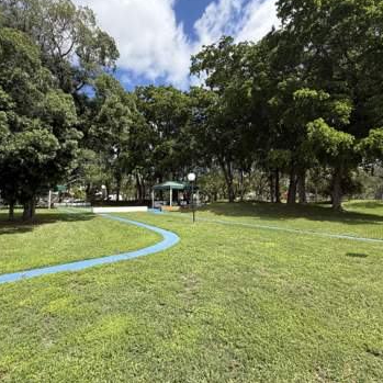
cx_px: 172
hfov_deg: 83.7
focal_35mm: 17
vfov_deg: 84.0
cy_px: 189
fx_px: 213
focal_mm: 2.22
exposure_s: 1/1087
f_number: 2.2
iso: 50
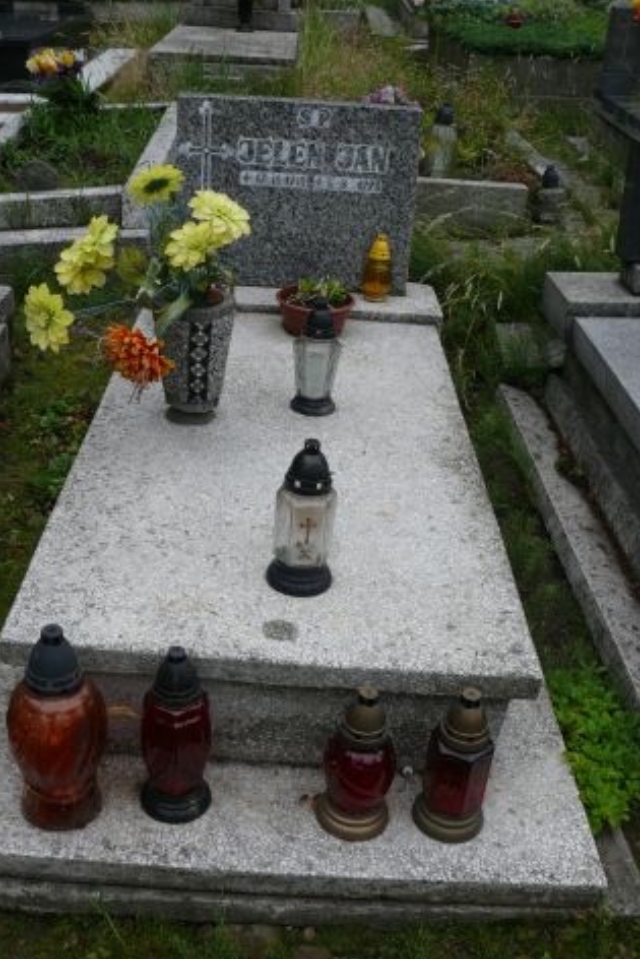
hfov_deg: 35.9
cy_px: 486
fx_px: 986
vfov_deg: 51.9
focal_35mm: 37
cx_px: 293
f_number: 4
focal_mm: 7.4
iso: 100
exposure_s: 1/200
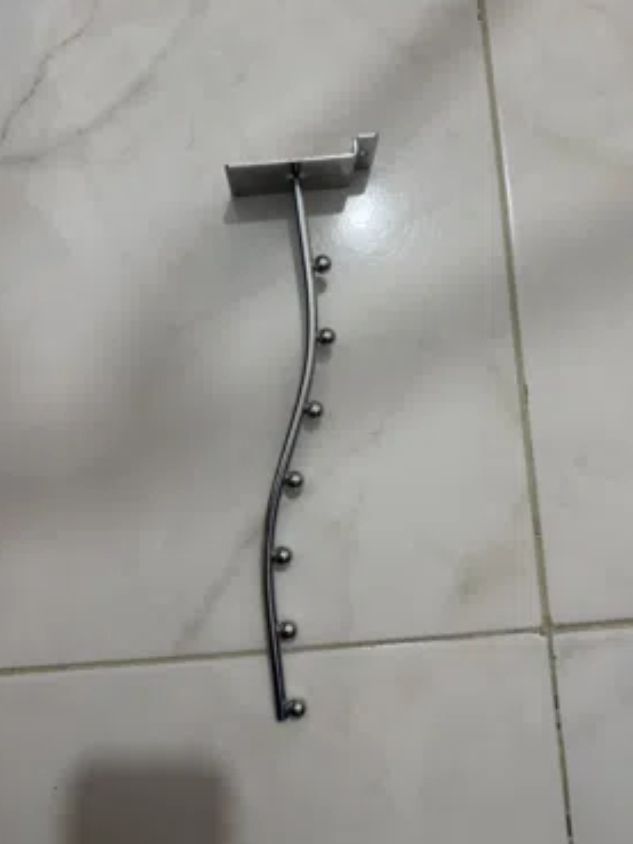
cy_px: 393
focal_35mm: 26
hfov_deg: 53.1
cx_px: 309
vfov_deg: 67.2
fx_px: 634
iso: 250
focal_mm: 6.76
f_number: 1.78
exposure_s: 1/100
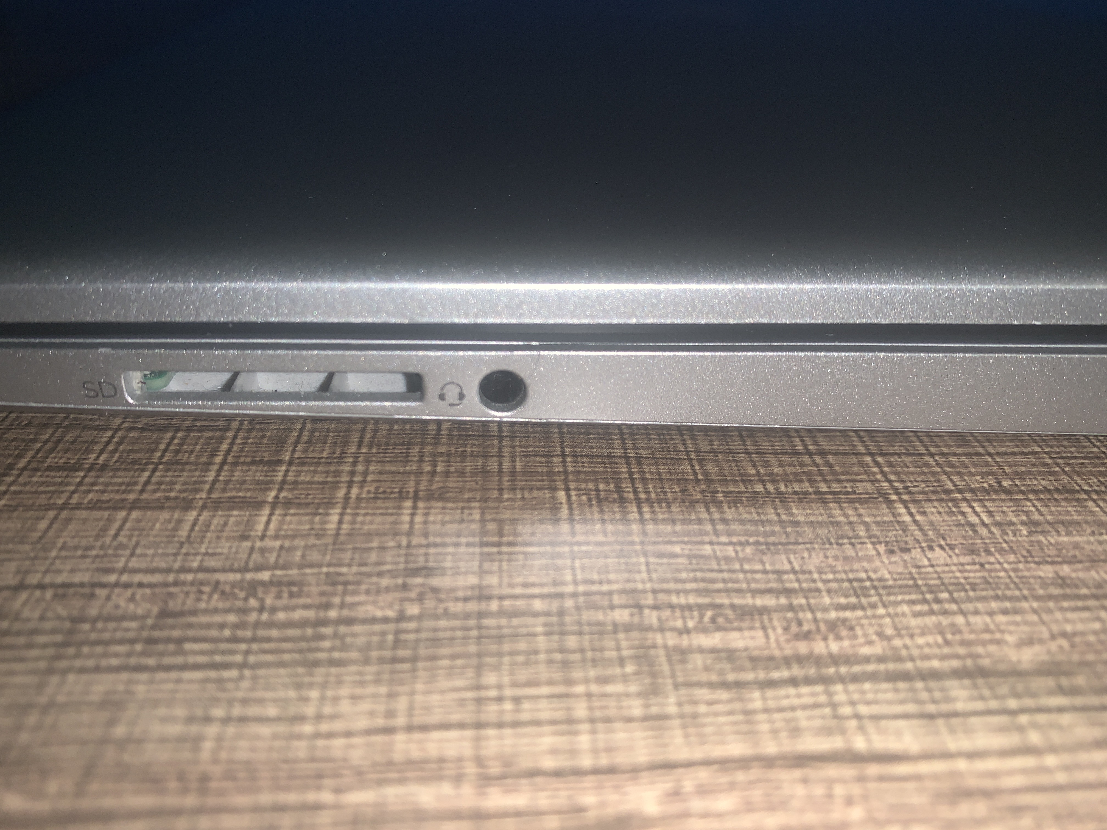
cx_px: 554
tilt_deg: -29.2
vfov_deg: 53.1
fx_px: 831
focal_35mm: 26
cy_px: 415
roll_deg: -1.8
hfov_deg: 67.3
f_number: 1.8
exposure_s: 1/26
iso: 25
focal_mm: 4.25
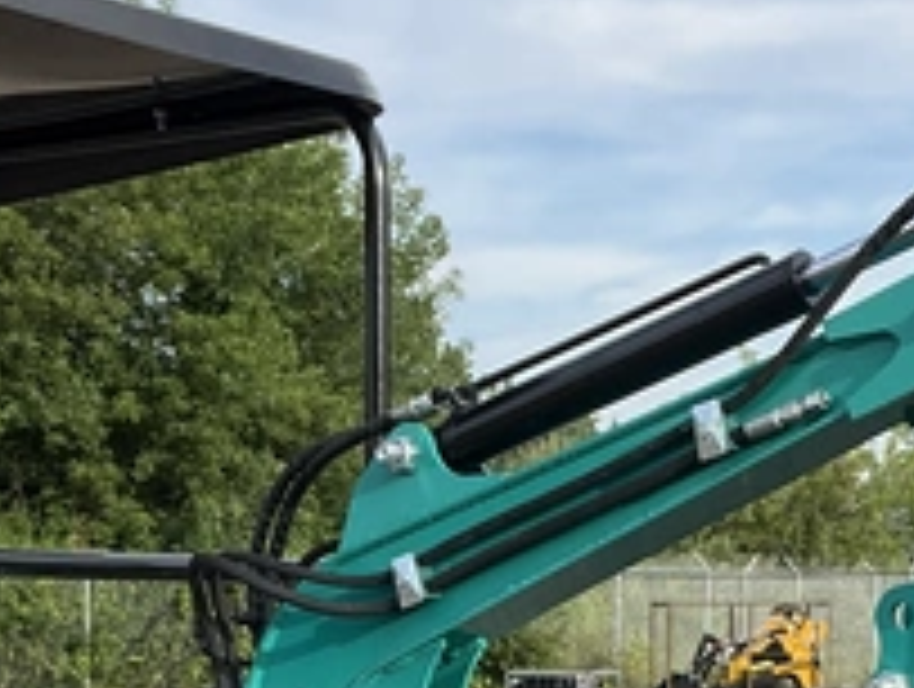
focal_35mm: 107
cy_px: 942
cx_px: 284
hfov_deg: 18.3
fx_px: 2830
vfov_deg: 13.3
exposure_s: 1/635
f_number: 1.8
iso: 25
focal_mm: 3
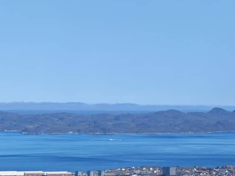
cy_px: 161
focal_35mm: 137
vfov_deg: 10.8
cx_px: 66
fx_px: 930
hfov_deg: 14.4
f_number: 2.5
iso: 50
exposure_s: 1/830
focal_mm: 13.3
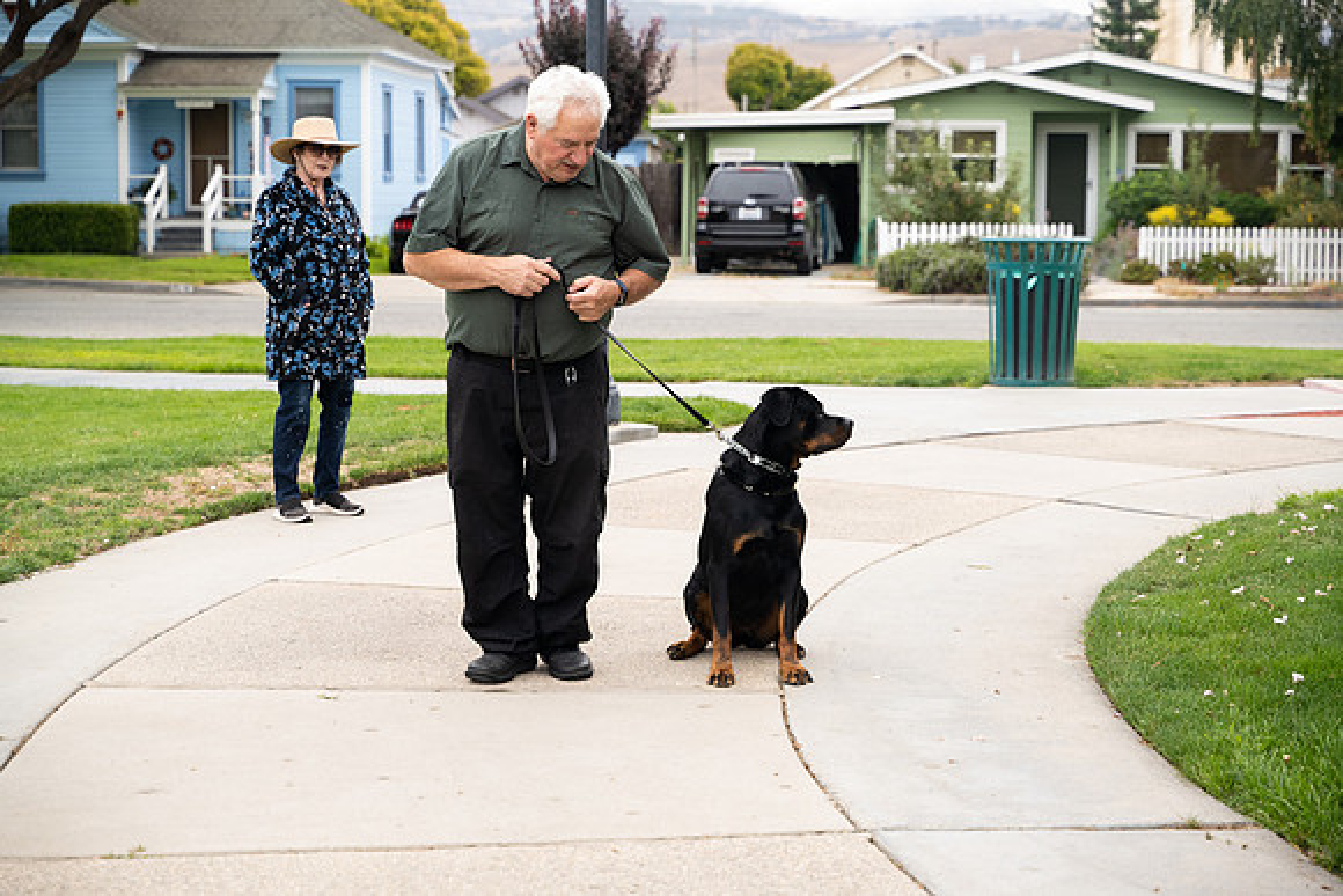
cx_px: 672
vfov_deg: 20.0
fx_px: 2537
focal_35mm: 68
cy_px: 448
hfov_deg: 29.6
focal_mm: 68
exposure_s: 1/500
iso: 640
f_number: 4
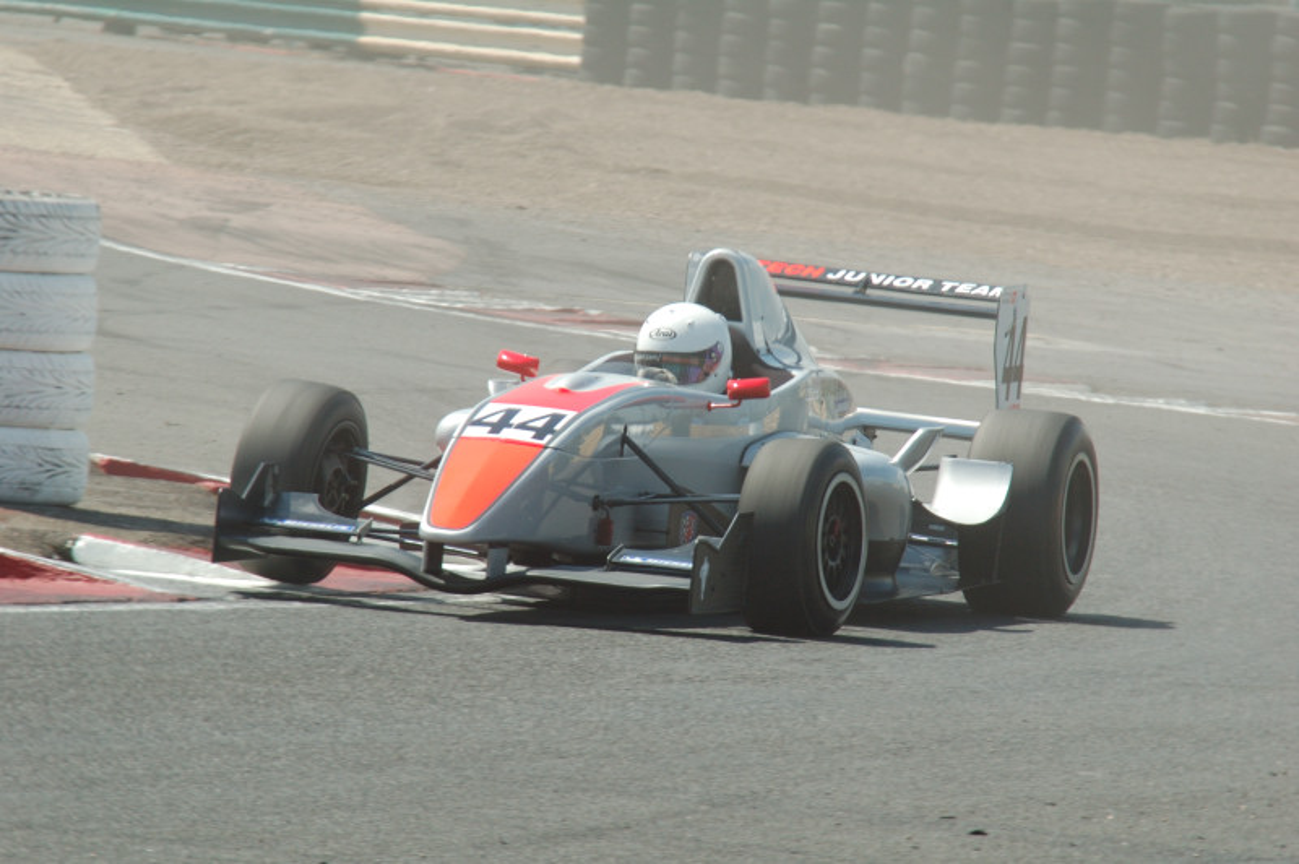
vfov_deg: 2.2
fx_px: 22713
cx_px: 650
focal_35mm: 630
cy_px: 432
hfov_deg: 3.3
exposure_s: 1/350
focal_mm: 420
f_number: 11
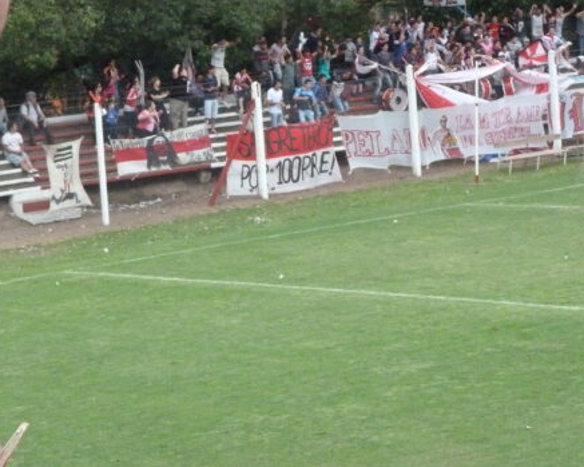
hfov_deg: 12.8
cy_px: 149
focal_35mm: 151
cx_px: 323
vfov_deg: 10.2
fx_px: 2608
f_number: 3.4
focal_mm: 15.8
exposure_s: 1/1000
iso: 800
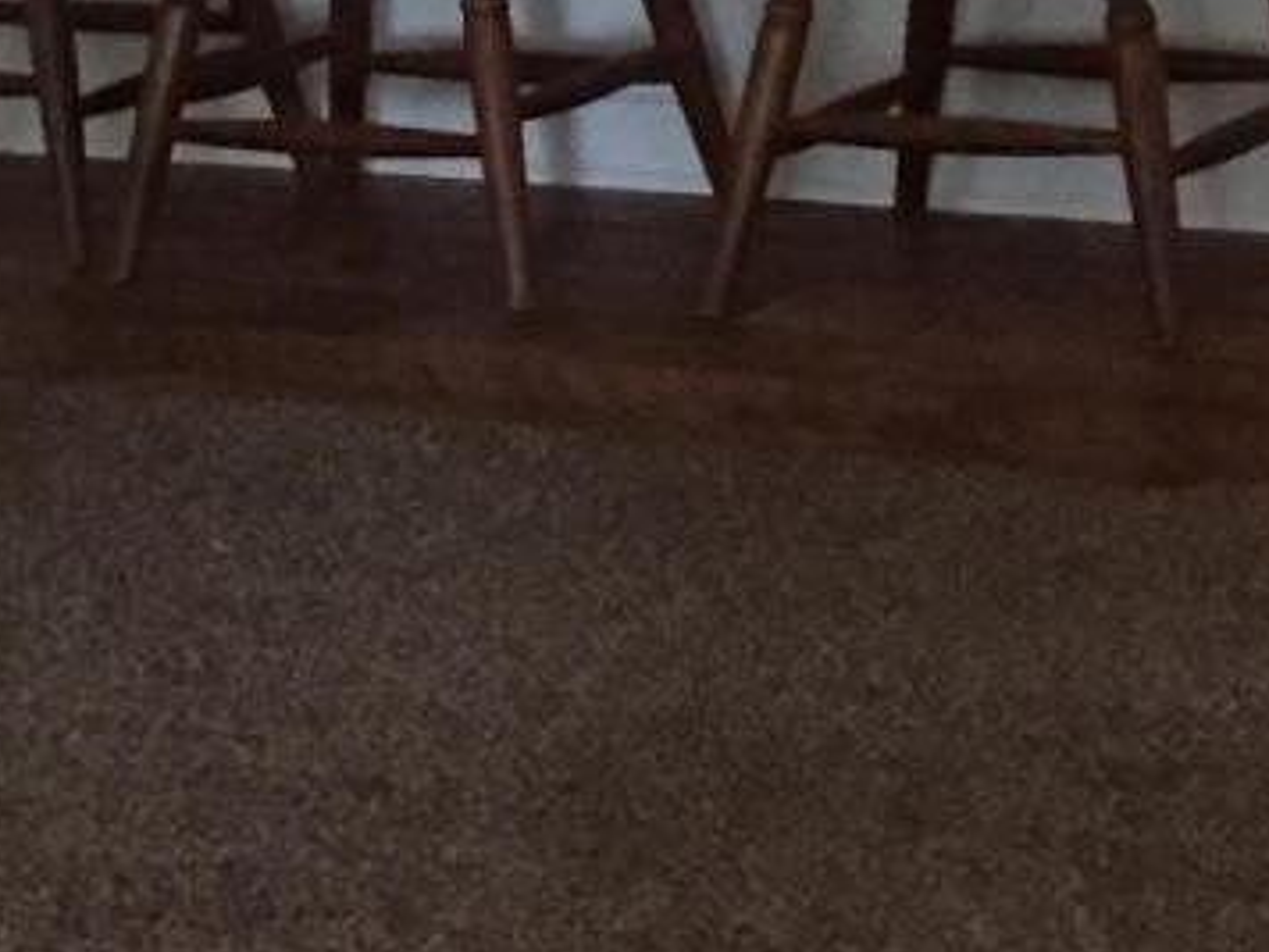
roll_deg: +4.6
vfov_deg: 9.1
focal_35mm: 163
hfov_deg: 11.8
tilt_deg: -12.5
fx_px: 5975
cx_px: -292
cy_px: 364
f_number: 2.2
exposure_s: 1/15
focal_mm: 4.15
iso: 400
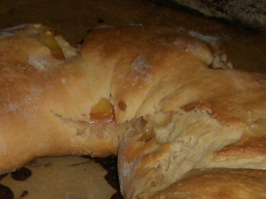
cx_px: 49
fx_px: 884
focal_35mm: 115
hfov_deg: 17.0
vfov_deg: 12.4
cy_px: 268
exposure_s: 1/60
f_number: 2.7
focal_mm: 6.2
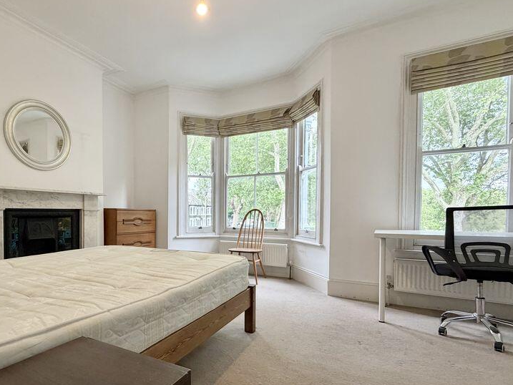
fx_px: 296
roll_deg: +0.4
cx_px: 199
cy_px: 222
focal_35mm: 20
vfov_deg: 65.6
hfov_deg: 80.5
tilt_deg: -1.5
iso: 320
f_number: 2.2
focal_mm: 2.22
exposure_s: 1/99
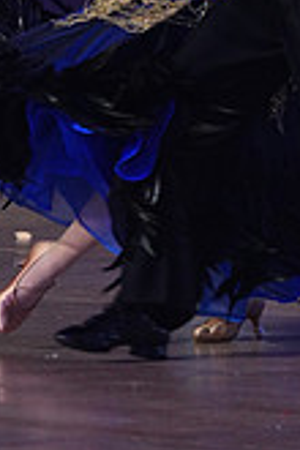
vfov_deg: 2.9
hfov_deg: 2.0
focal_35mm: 705
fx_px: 8812
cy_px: -164
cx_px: 113
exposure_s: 1/400
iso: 2000
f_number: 4
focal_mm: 200
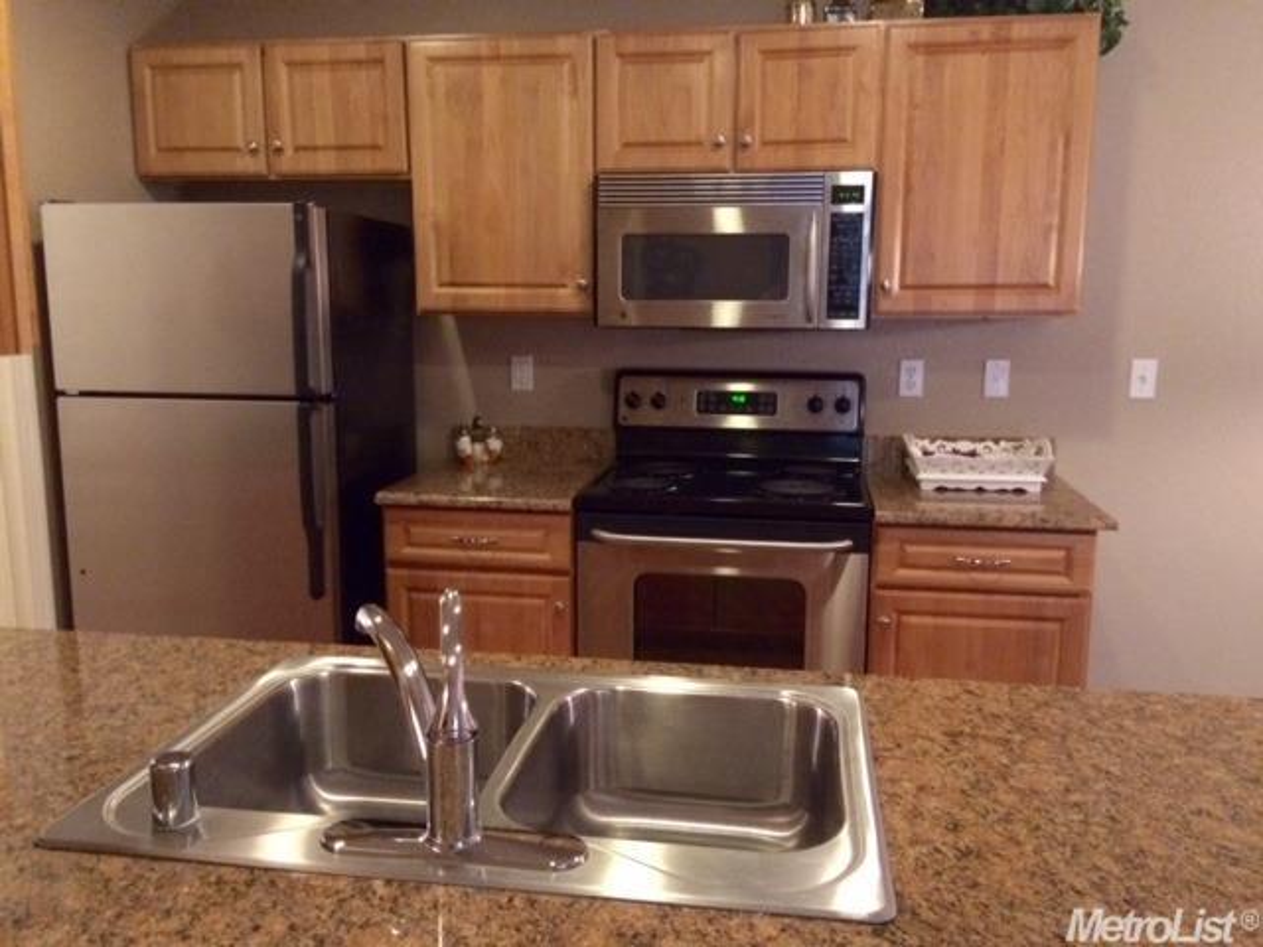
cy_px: 474
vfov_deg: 48.2
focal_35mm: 29
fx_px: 1058
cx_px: 632
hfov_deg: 61.7
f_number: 2.2
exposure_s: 1/15
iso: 500
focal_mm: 4.15
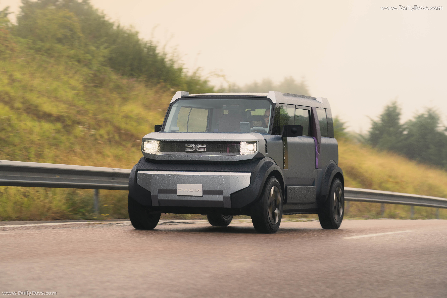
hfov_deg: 16.4
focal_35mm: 125
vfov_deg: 11.0
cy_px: 149
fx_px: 1552
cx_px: 224
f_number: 5.6
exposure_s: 1/100
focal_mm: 125
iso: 400
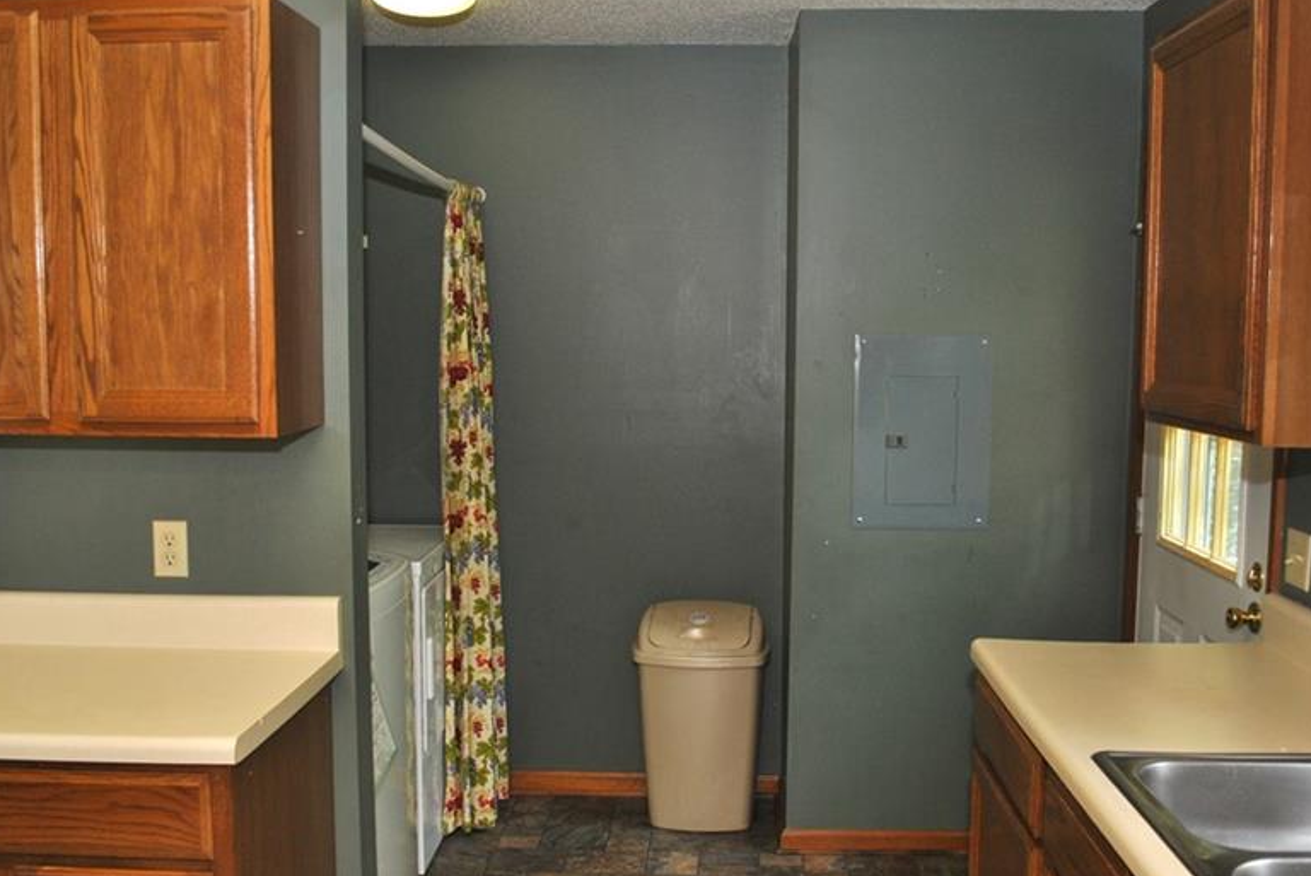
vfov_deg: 36.9
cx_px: 664
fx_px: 1312
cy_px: 482
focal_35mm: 36
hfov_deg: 53.1
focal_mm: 18
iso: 200
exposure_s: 1/60
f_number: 4
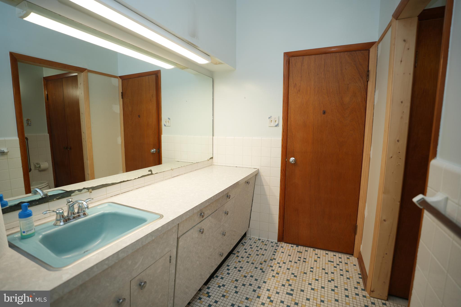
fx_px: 213
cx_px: 230
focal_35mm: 17
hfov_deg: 94.6
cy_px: 154
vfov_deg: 71.7
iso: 160
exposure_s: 1/60
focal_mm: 16.6
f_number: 2.8
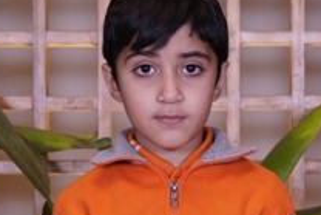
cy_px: 172
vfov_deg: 8.9
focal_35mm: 155
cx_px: 176
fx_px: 1383
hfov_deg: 13.2
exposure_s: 1/125
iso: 400
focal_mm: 48
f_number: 4.5
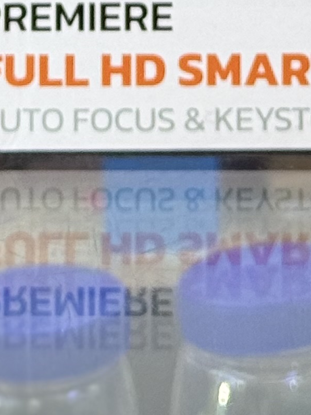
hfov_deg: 6.1
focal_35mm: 243
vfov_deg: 7.6
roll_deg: -0.5
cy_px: -602
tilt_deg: -3.6
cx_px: 352
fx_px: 2911
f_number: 1.78
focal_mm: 6.76
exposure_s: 1/382
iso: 64
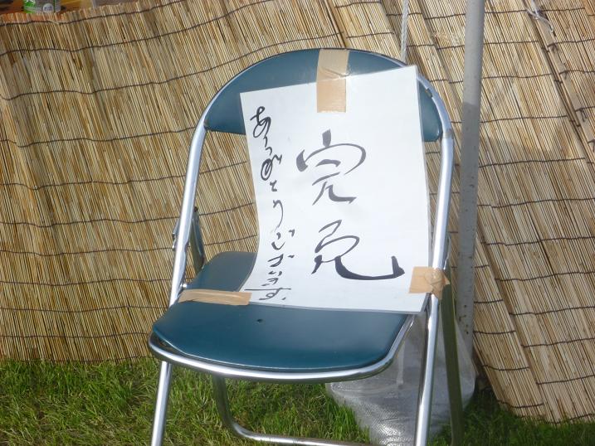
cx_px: 298
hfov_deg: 19.8
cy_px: 223
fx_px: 1702
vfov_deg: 14.9
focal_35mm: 99
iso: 80
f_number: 5.3
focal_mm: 17.7
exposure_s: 1/320
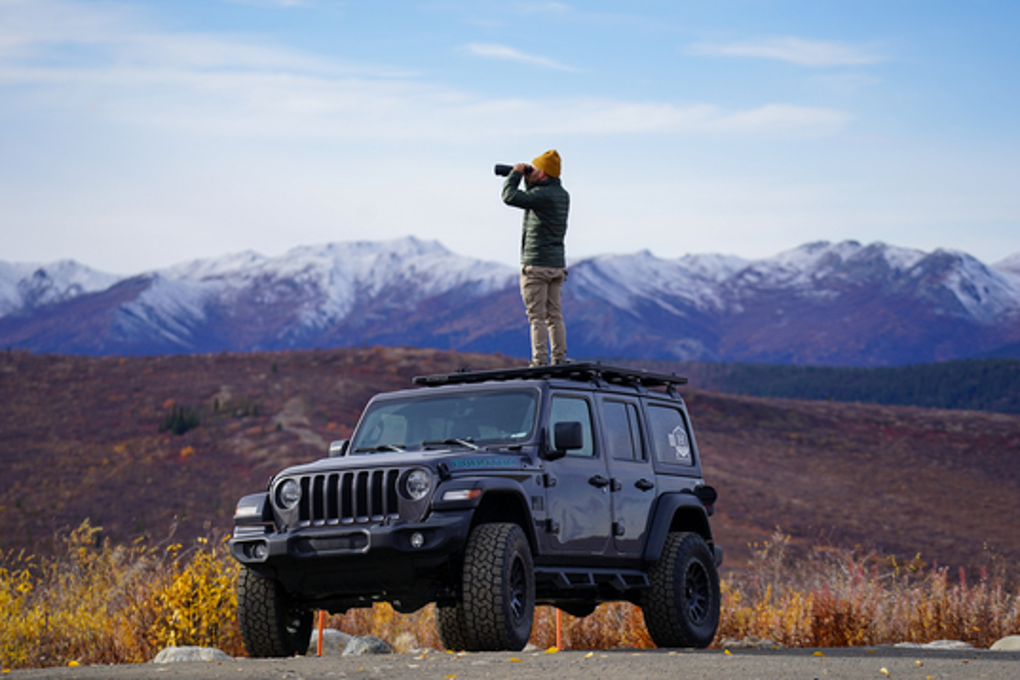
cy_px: 341
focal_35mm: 147
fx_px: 4165
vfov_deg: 9.3
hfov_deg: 14.0
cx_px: 513
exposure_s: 1/800
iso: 100
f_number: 4
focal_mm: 141
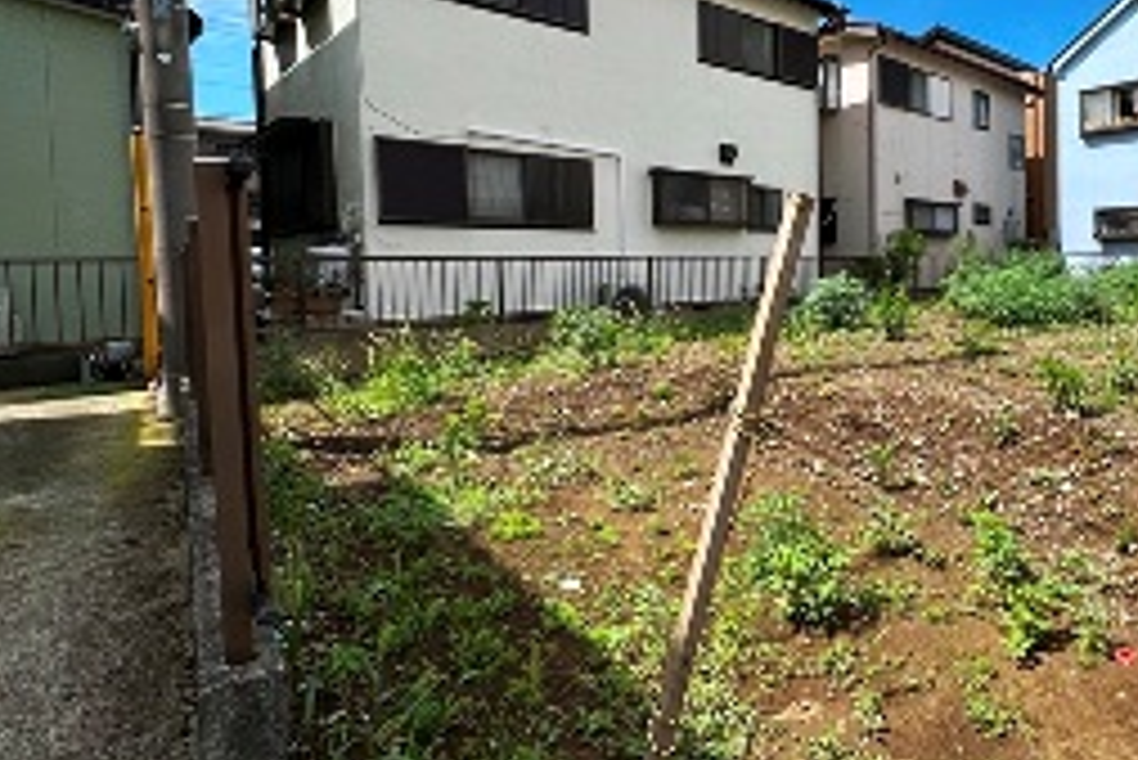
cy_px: 297
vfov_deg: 54.7
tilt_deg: -2.8
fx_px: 727
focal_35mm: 23
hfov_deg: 70.9
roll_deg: +0.8
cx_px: 855
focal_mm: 2.22
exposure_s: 1/1689
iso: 50
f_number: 2.2
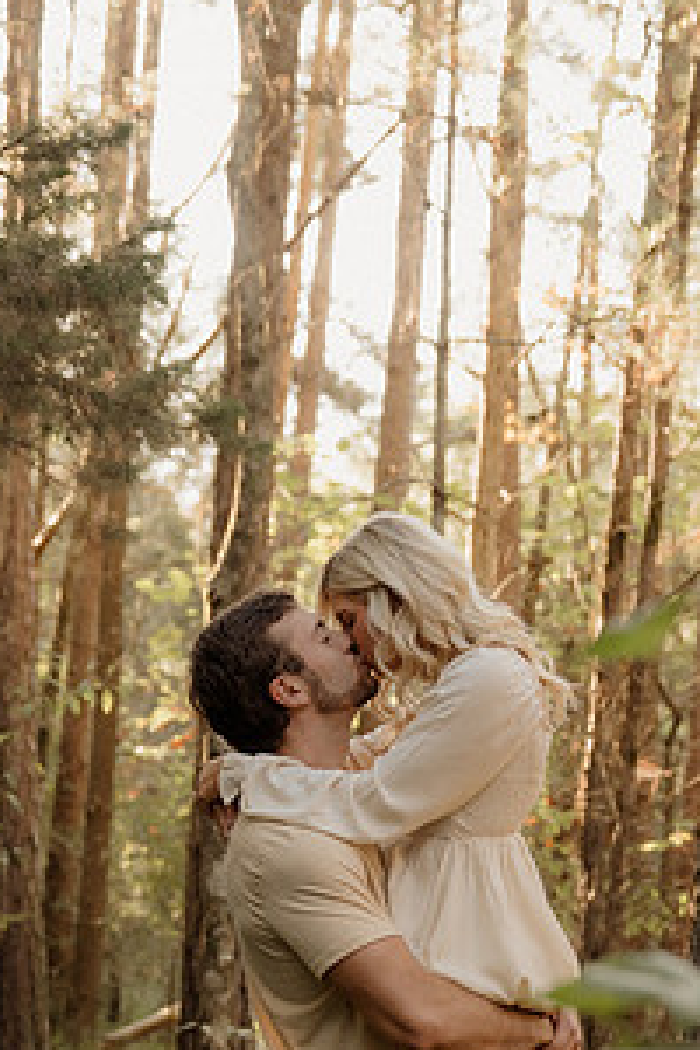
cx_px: 360
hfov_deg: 15.2
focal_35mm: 90
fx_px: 2625
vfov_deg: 22.5
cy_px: 682
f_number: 2.8
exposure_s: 1/200
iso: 500
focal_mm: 40
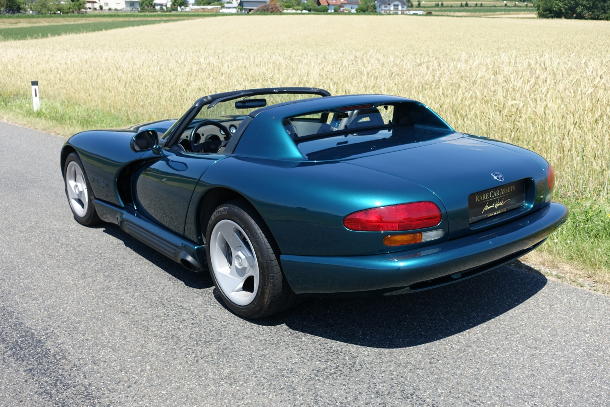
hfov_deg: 50.7
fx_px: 644
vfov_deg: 35.1
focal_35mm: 38
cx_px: 305
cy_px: 204
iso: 125
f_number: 4
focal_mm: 13.92
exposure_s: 1/640
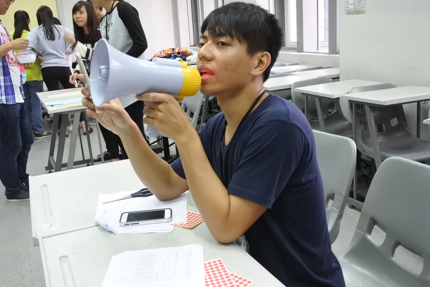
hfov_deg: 50.7
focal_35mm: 38
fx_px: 454
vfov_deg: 35.0
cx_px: 215
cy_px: 144
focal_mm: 14.3
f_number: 4
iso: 1100
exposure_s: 1/60
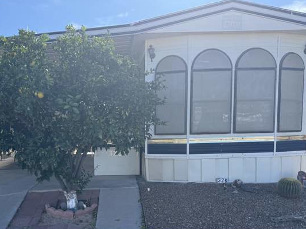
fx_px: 318
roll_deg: +2.1
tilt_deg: -6.6
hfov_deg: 50.9
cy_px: 160
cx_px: 117
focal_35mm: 36
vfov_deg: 39.0
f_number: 1.78
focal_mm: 6.76
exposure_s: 1/2525
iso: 100
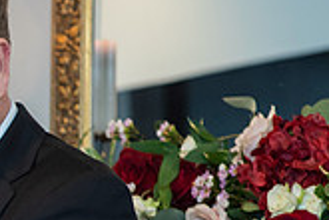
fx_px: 2732
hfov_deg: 6.8
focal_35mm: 299
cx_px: -189
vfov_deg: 4.6
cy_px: 313
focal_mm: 85
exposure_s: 1/160
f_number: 3.2
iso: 1250
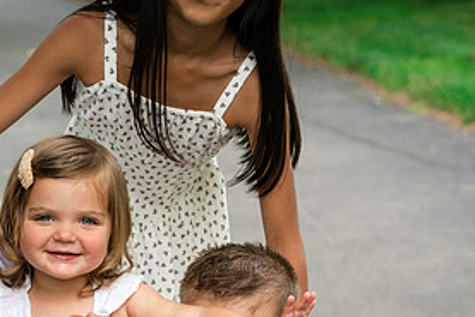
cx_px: 46
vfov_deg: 7.7
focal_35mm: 178
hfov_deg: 11.5
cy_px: 330
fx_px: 2350
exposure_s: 1/320
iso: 500
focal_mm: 85
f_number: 5
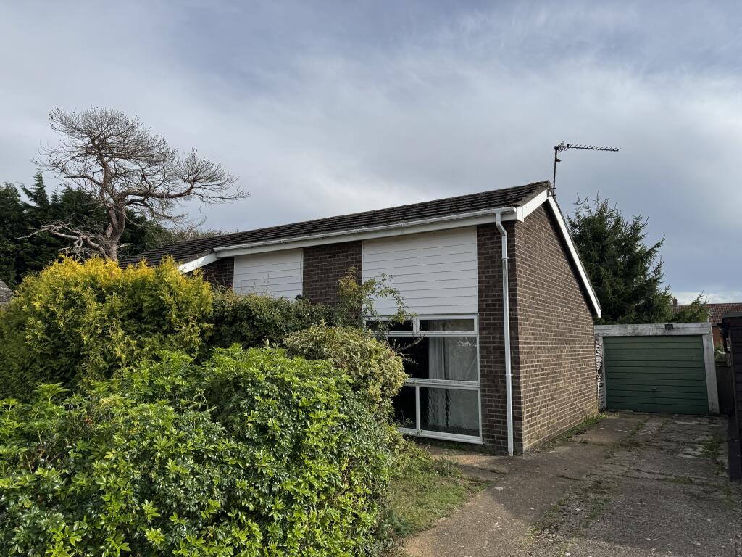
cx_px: 371
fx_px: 514
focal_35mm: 24
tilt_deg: +5.8
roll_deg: -0.1
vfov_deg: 56.8
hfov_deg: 71.6
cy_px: 278
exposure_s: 1/6410
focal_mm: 6.76
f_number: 1.78
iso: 80
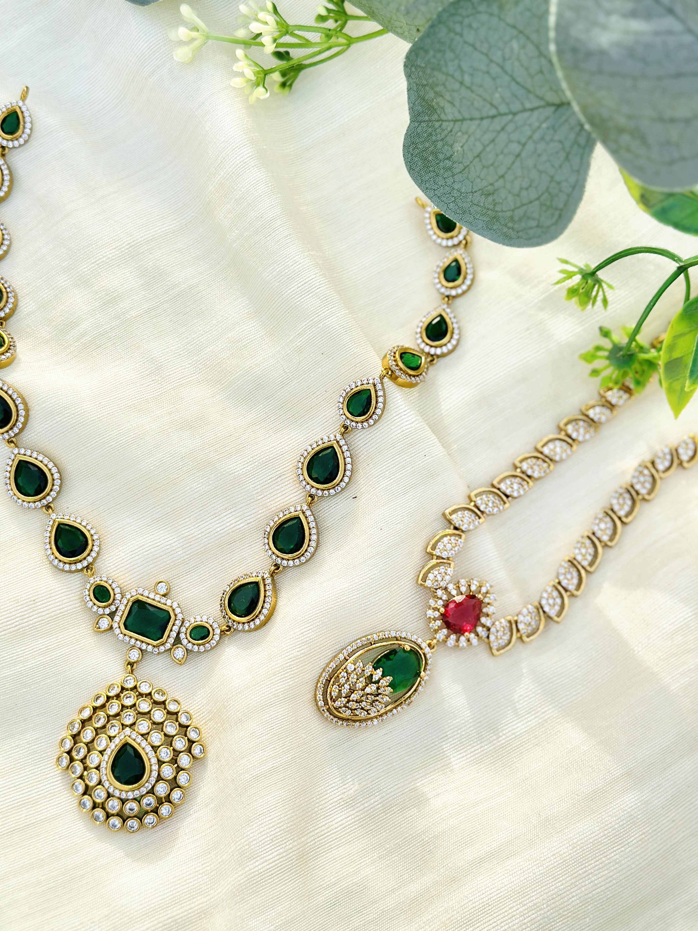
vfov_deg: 37.5
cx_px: 328
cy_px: 485
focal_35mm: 51
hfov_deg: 28.6
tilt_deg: -76.3
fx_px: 1371
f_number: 1.78
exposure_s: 1/1212
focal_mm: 6.86
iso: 80
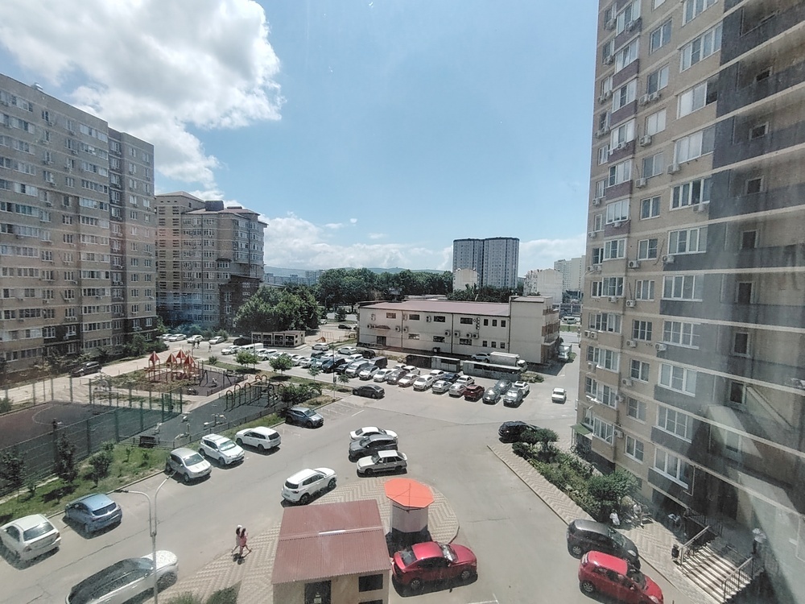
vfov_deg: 74.7
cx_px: 402
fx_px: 395
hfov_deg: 91.0
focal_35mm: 17
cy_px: 302
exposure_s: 1/3204
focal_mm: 1.42
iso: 100
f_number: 2.2
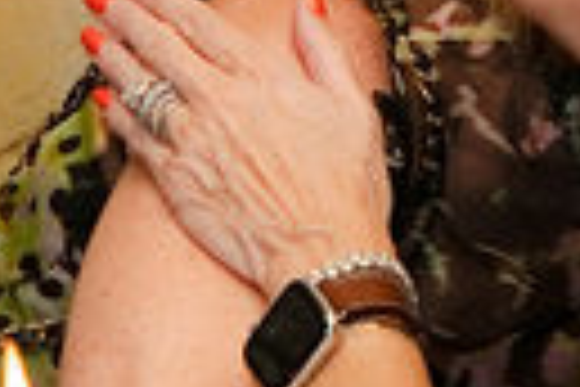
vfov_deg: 4.9
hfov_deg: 7.4
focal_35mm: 278
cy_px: -36
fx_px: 4479
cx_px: 405
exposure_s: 1/160
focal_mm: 35
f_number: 6.3
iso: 800
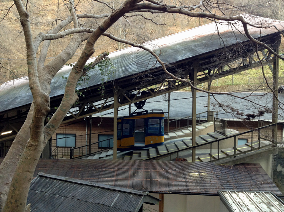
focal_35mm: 33
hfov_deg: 55.4
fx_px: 270
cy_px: 106
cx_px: 142
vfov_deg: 42.8
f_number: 2.4
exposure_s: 1/24
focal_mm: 3.3
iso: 40
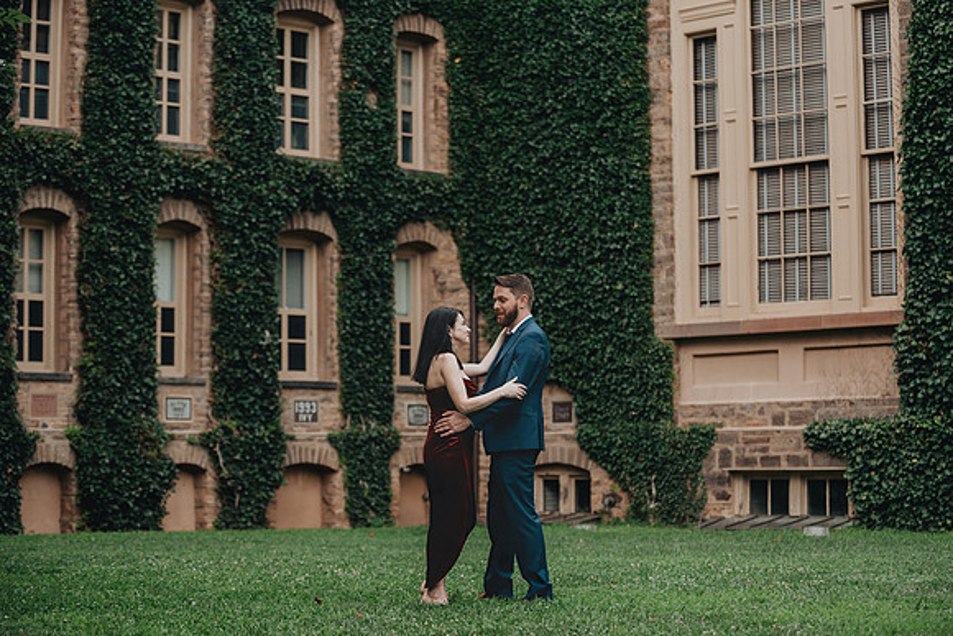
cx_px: 481
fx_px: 2145
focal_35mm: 81
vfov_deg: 16.9
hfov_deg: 25.0
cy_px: 310
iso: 800
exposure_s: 1/1250
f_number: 2.8
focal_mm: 75
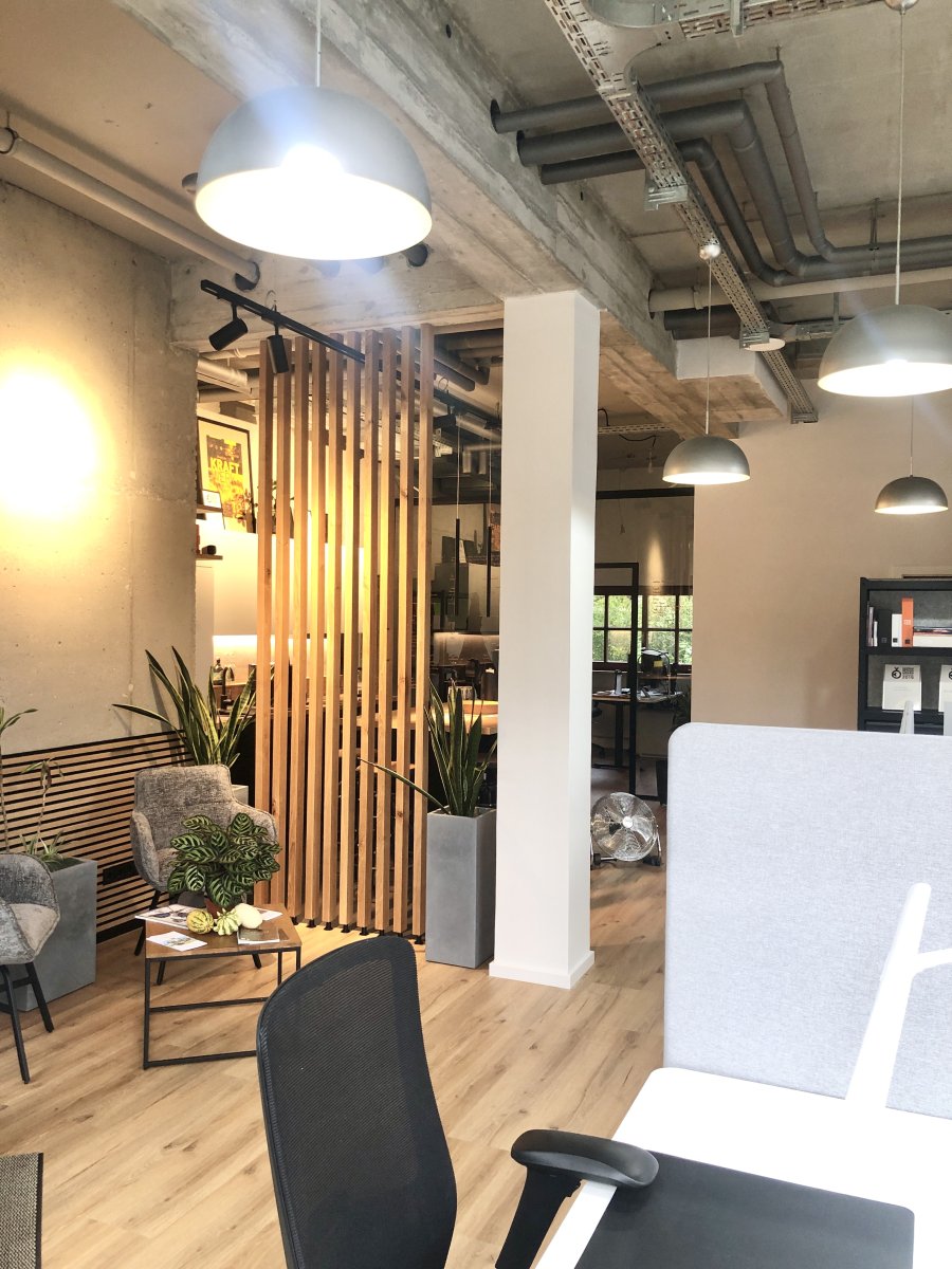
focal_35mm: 28
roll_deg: -0.7
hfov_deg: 49.7
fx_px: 1027
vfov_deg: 63.4
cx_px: 476
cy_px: 634
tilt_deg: -1.2
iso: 40
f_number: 1.8
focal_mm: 3.99
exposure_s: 1/20
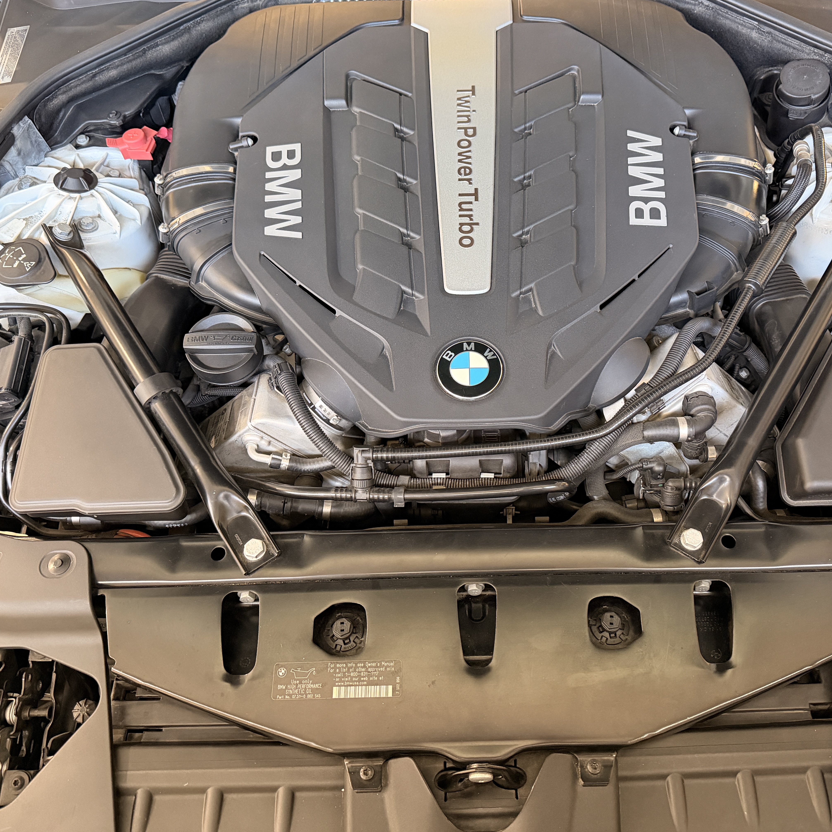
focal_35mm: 30
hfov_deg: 53.9
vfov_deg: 54.0
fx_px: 816
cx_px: 470
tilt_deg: -54.4
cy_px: 391
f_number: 1.78
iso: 800
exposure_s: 1/40
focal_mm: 6.76
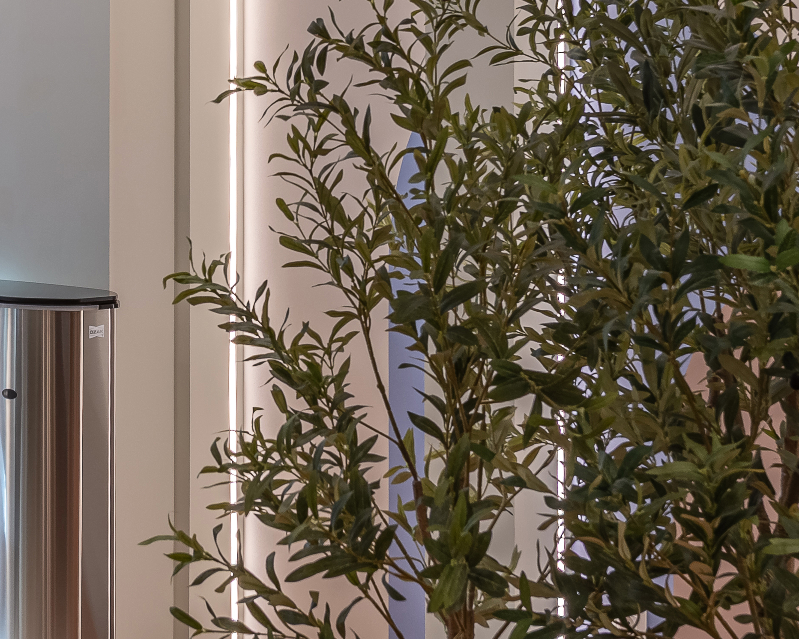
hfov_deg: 25.4
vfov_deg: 20.6
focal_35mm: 74
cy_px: 200
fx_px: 1750
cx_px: 196
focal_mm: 20
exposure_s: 1/125
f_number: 9
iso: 100
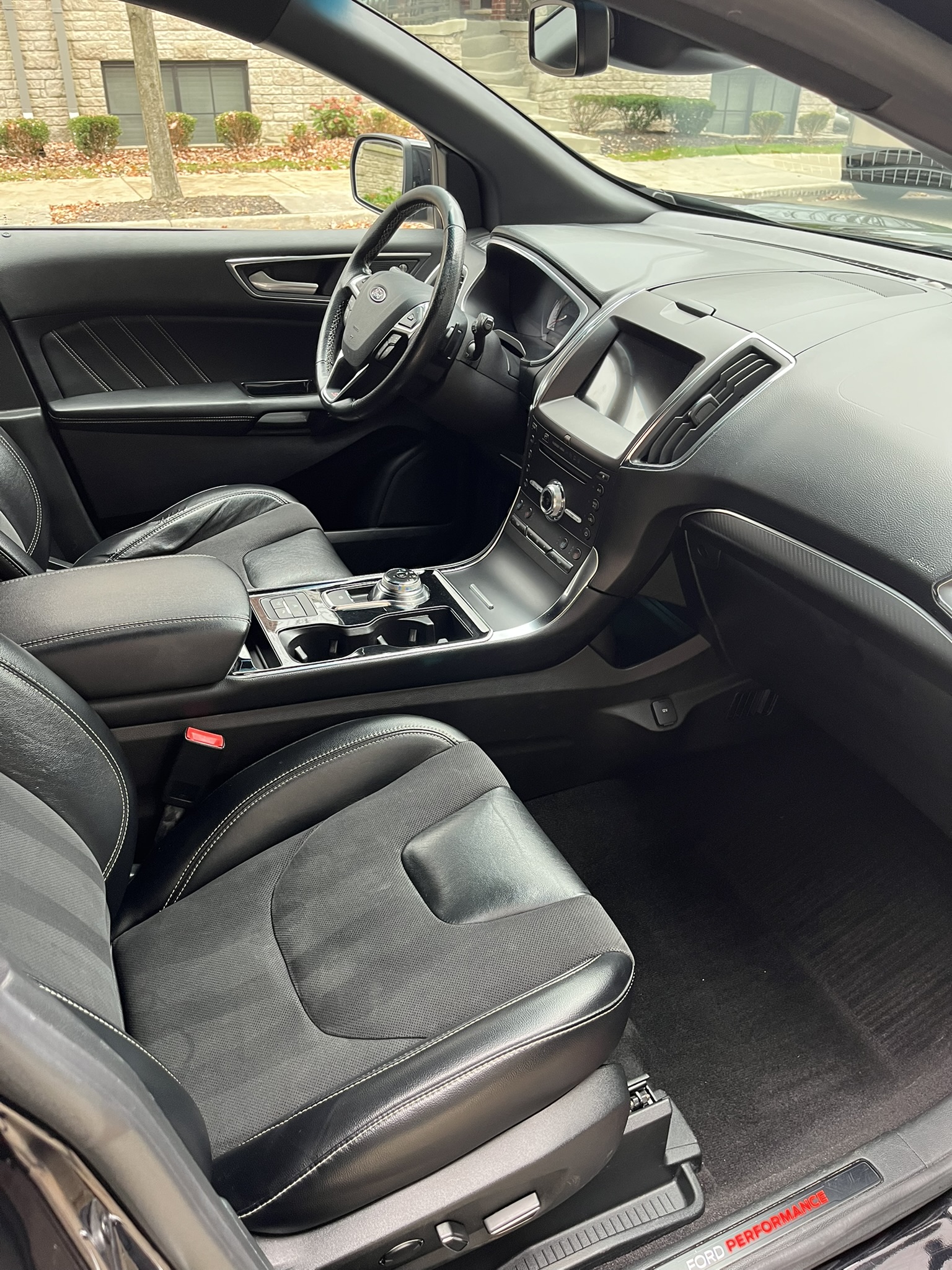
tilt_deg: -32.0
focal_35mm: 26
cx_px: 476
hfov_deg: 53.1
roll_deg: -1.0
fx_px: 953
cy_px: 635
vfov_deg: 67.3
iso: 125
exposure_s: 1/97
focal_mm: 5.1
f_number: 1.6
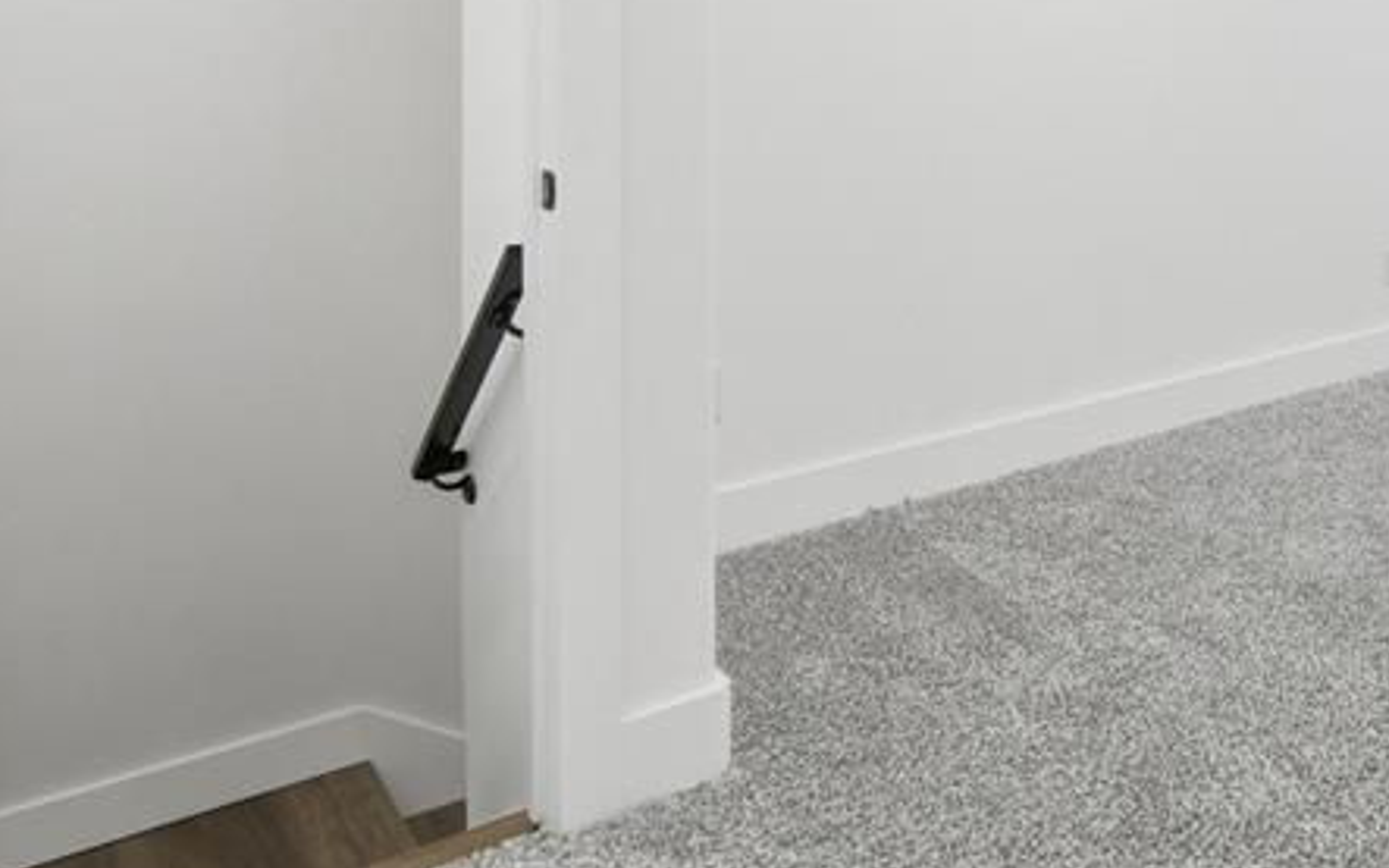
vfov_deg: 35.5
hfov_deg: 53.0
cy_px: 49
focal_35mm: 33
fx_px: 1249
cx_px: 1173
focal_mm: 14
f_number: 9
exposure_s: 1/125
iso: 100
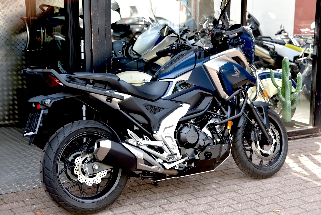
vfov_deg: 21.9
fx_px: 553
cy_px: 108
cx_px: 160
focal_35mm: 62
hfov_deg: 32.4
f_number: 3.5
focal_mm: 62
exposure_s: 1/60
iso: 100
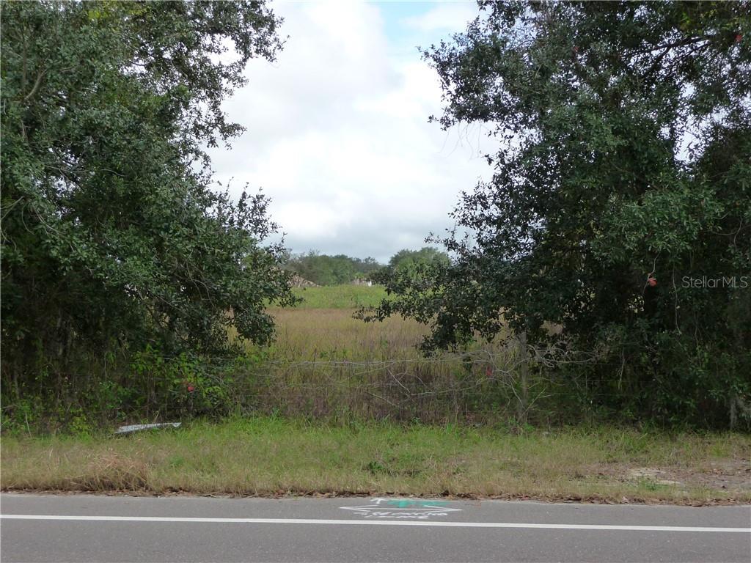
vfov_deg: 26.6
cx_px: 376
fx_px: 1193
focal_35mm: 55
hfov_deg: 34.9
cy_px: 282
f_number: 4.3
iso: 160
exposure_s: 1/400
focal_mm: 9.3
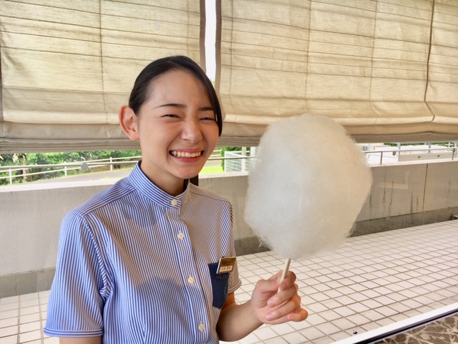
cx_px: 229
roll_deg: -1.8
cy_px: 172
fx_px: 384
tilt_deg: -8.2
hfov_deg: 61.7
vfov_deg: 48.2
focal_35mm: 29
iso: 25
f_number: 2.2
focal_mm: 4.15
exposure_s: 1/60
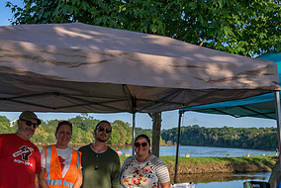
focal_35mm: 49
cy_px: 189
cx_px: 75
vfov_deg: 26.1
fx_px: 383
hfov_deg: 39.4
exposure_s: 1/200
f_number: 4
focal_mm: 24
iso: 80
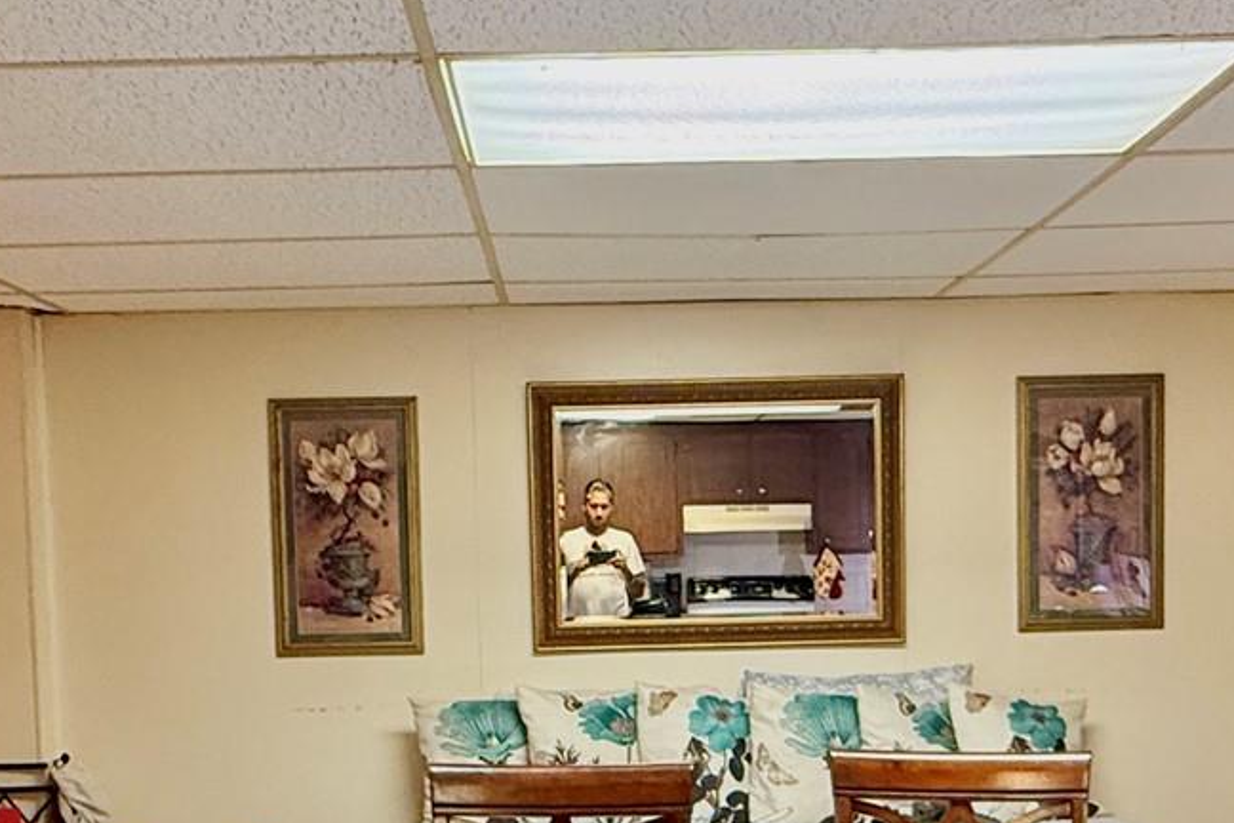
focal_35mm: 46
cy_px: 688
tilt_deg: -3.0
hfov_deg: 42.7
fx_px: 1577
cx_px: 617
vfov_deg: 28.5
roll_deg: +1.3
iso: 320
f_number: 2.2
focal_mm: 2.22
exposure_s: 1/60
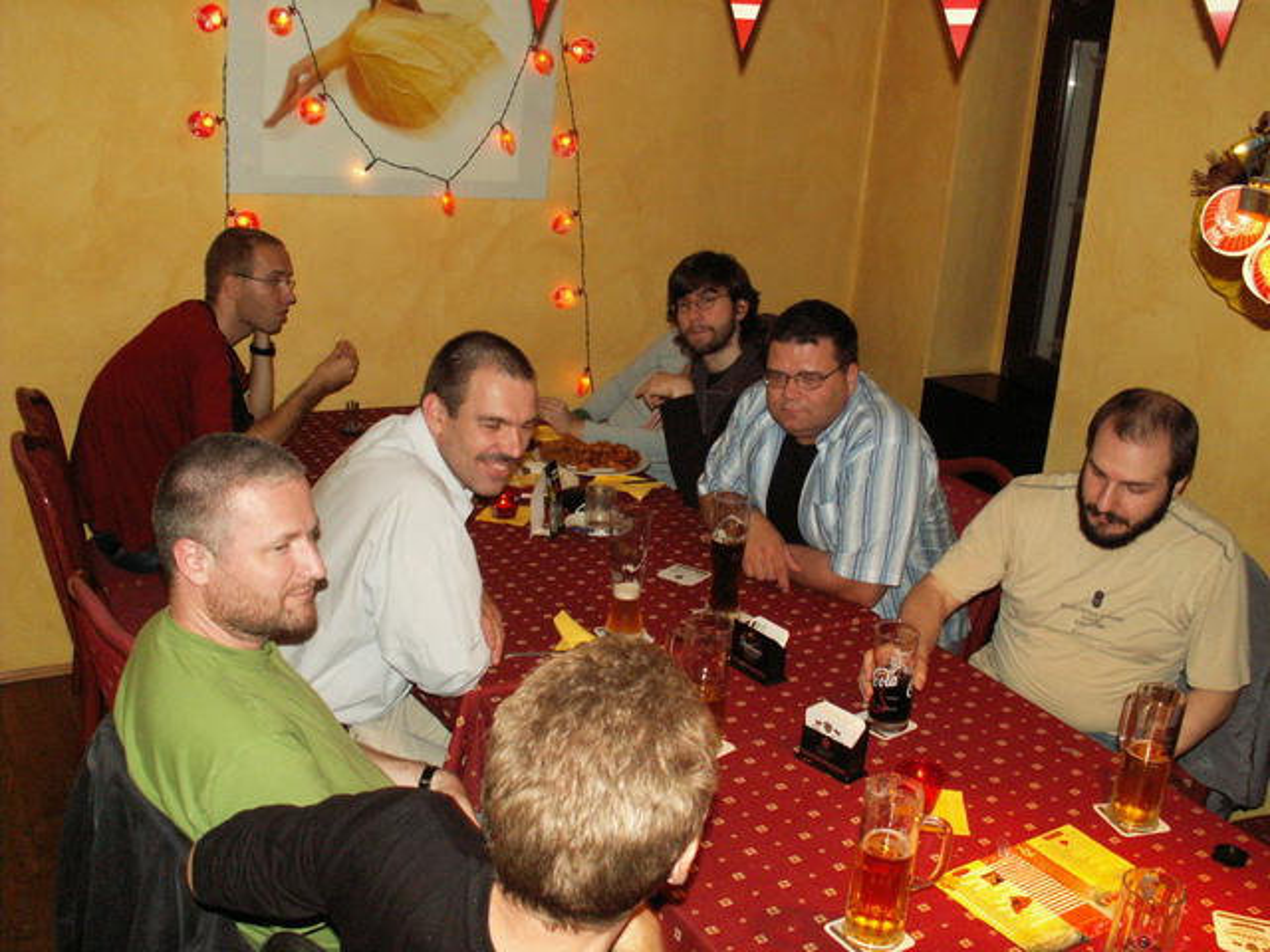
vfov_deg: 40.7
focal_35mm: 35
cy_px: 476
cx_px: 635
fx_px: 1284
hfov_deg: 52.6
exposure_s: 1/40
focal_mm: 5.86
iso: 160
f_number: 2.8
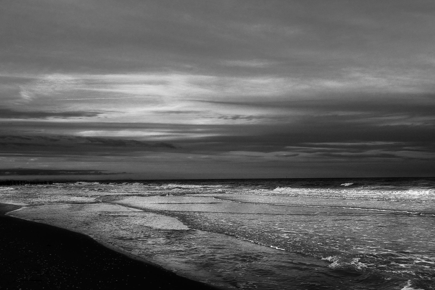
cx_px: 219
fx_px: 411
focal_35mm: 34
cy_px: 134
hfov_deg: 55.8
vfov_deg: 38.9
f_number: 5.6
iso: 400
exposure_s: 1/250
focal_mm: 16
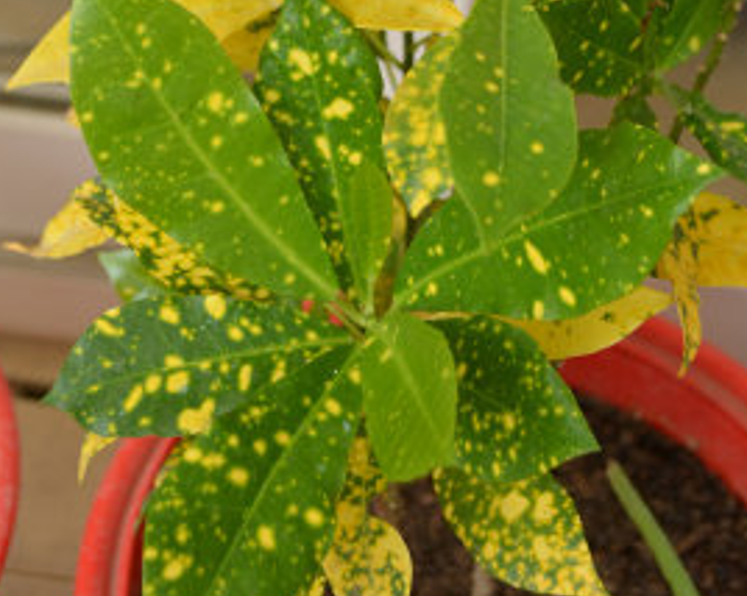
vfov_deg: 19.0
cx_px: 394
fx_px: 1701
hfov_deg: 24.8
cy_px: -72
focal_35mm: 77
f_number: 5
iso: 100
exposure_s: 1/60
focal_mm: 24
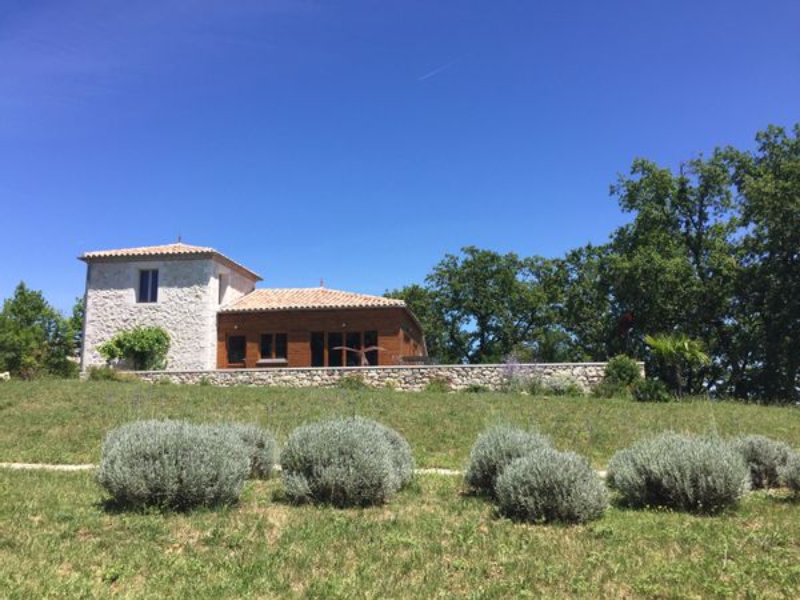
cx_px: 400
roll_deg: -0.4
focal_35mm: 29
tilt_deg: +9.5
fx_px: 670
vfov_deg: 48.2
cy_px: 300
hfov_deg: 61.7
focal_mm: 4.15
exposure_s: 1/1464
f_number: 2.2
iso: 32
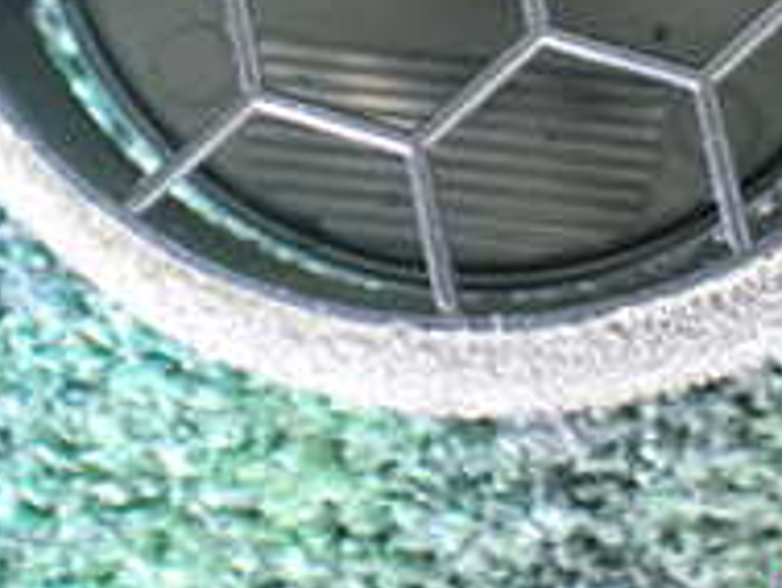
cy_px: -286
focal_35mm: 95
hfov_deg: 20.6
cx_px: 480
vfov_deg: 14.6
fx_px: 2147
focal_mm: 5.4
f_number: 2.3
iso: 1600
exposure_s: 1/30
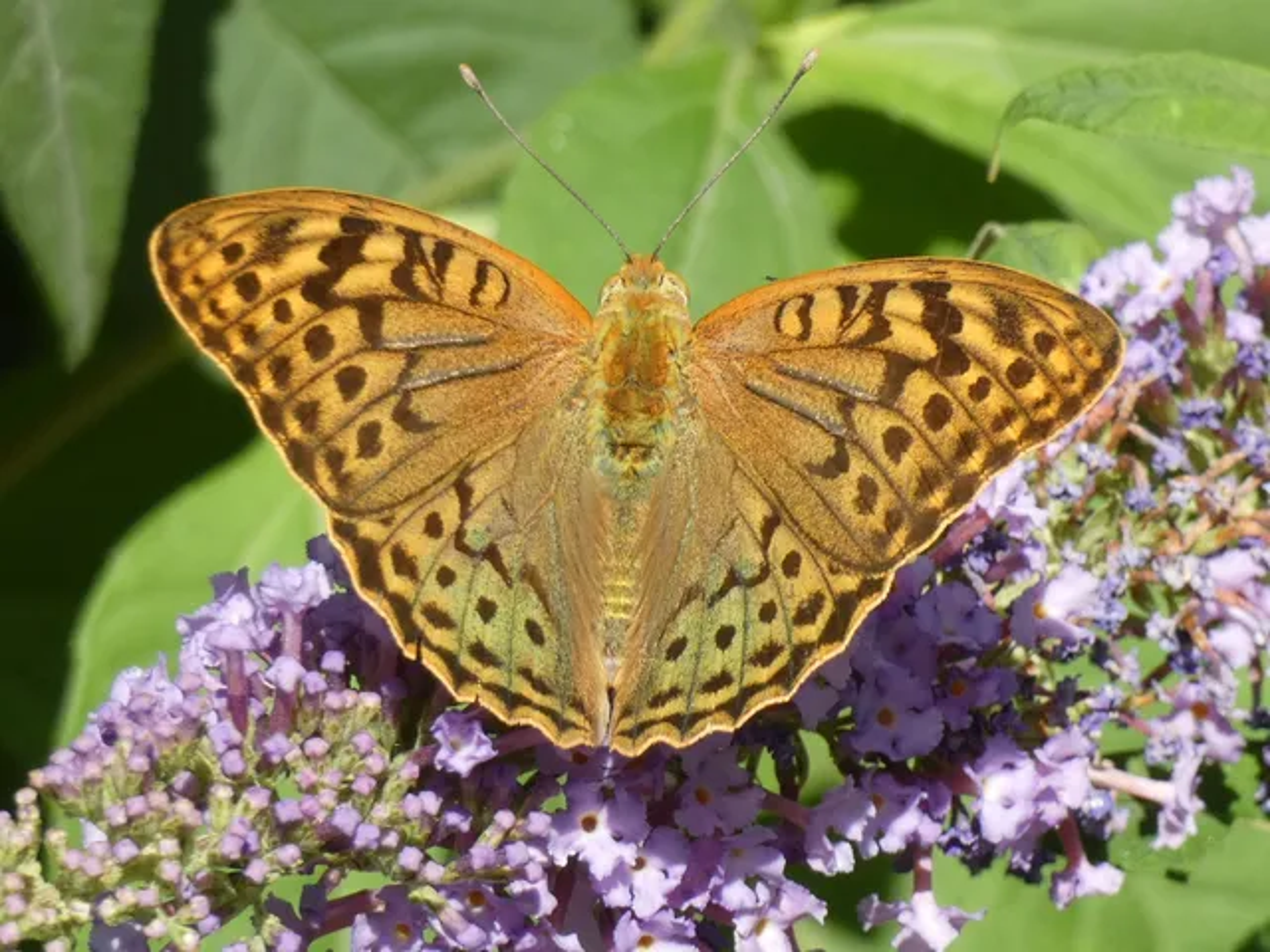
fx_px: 9172
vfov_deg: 5.9
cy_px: 476
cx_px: 635
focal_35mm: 250
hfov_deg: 7.9
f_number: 5.5
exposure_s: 1/250
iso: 80
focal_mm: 44.8
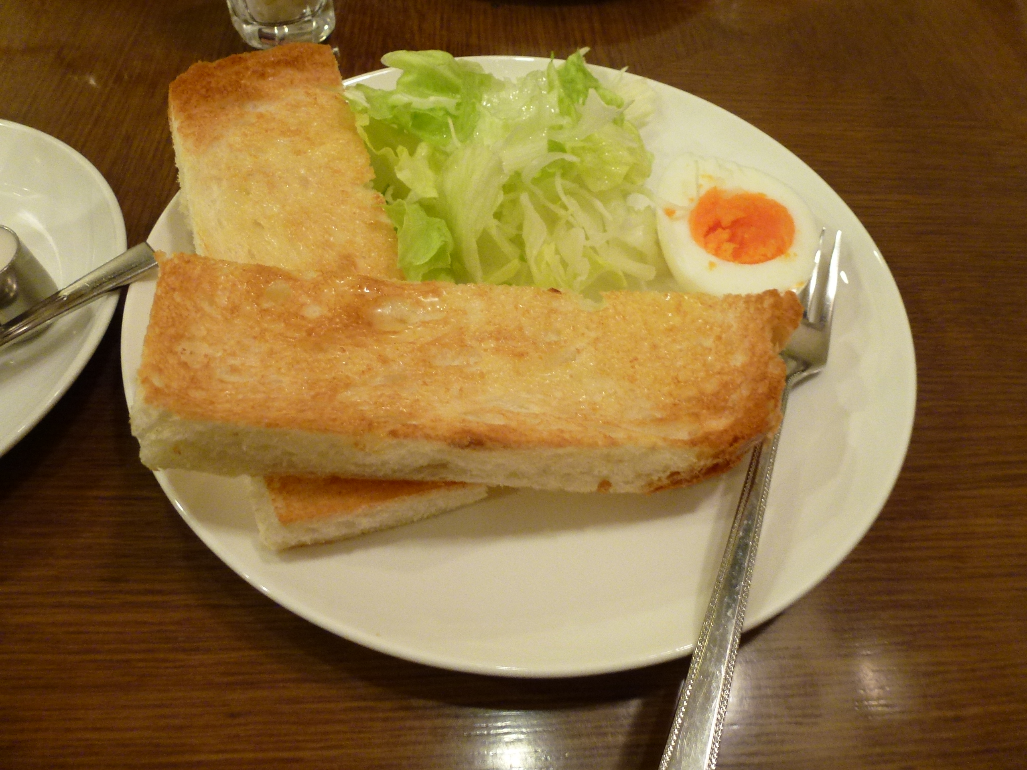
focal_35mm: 24
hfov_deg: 71.6
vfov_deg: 56.8
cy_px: 385
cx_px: 514
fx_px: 712
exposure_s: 1/13
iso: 200
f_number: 3.3
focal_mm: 4.3
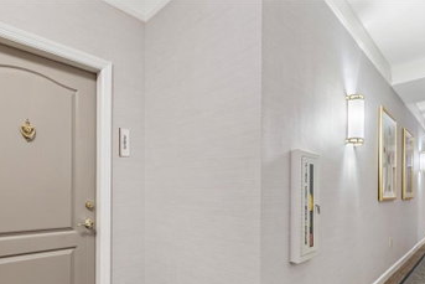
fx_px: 248
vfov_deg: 57.7
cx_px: 195
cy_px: 197
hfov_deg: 81.0
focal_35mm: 21
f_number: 8
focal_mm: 10
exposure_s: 4
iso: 320
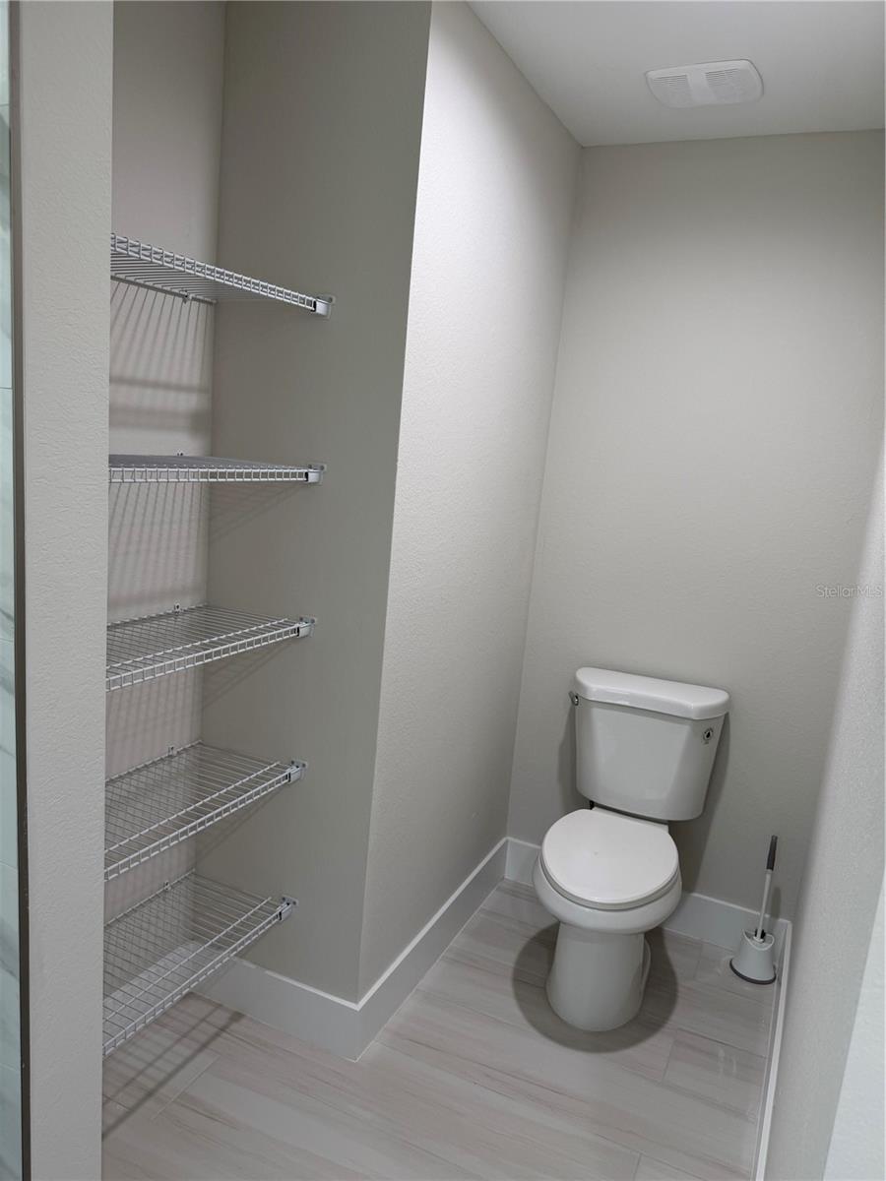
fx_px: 819
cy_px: 590
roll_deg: -5.8
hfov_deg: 56.8
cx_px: 443
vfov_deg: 71.6
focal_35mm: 24
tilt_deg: -11.1
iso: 80
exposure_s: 1/120
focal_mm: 6.76
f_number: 1.78
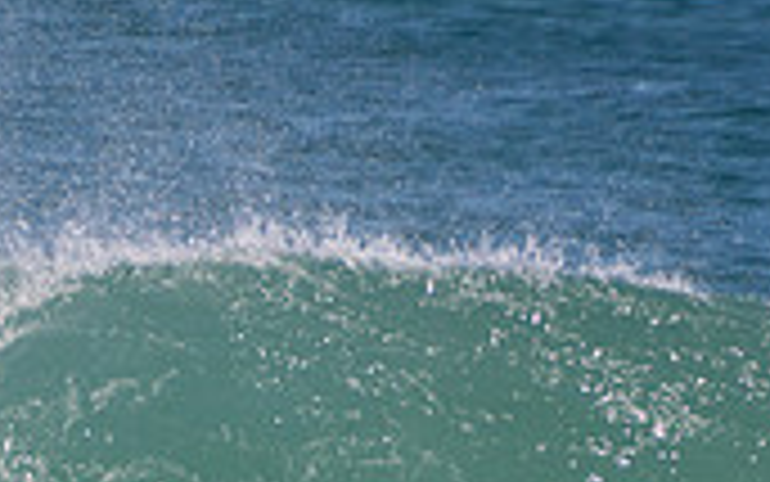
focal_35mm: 2072
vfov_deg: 0.6
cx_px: 158
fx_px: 43495
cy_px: 709
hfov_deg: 1.0
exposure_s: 1/1250
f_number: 5.6
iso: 220
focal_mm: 400
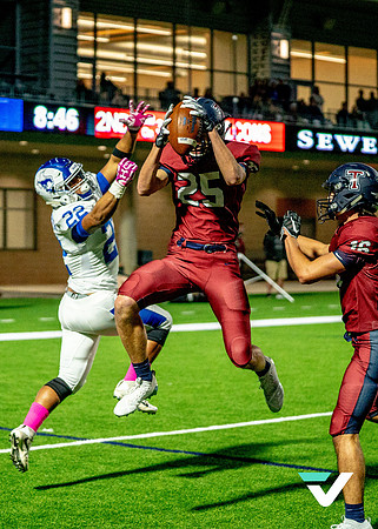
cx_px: 90
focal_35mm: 103
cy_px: 264
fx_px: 1544
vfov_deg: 19.5
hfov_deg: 13.9
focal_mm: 70
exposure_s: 1/3000
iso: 6400
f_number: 2.8
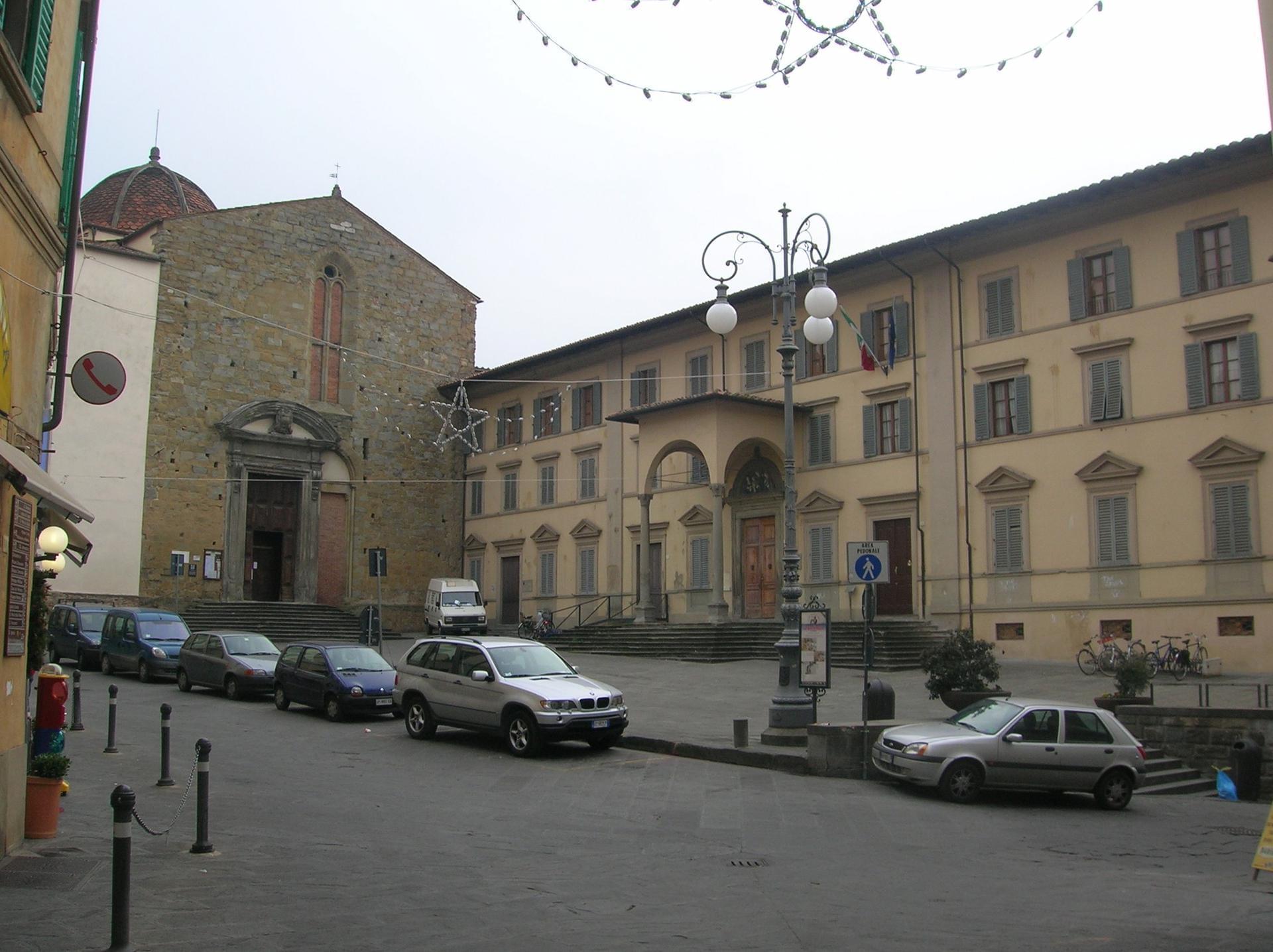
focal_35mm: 34
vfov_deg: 41.7
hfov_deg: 54.0
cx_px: 636
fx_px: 1249
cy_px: 476
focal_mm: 5.7
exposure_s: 1/72
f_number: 4.9
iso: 50
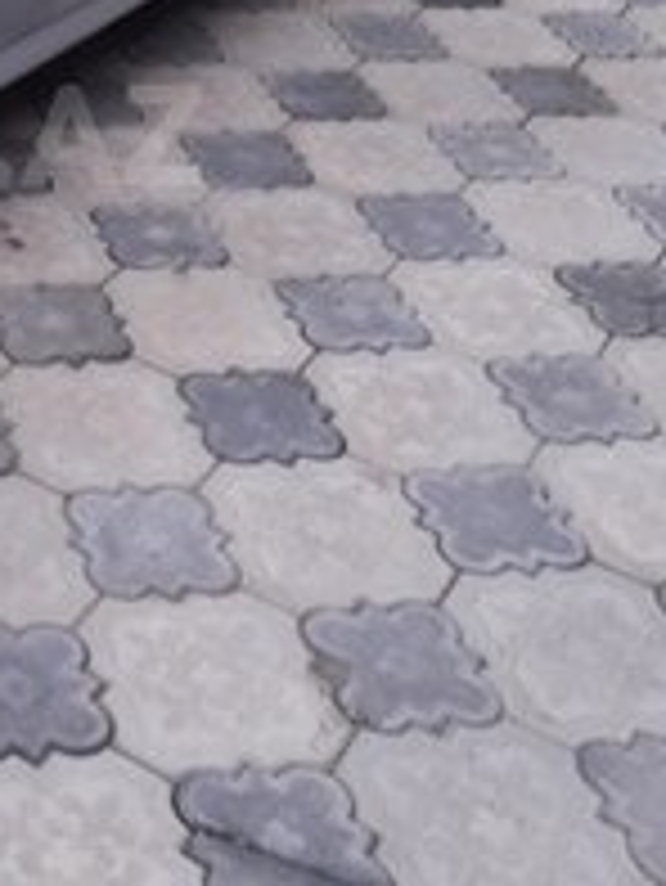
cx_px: -144
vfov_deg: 27.8
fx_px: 1743
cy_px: 135
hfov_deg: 20.2
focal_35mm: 68
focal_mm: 3.6
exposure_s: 1/458
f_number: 1.9
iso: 40
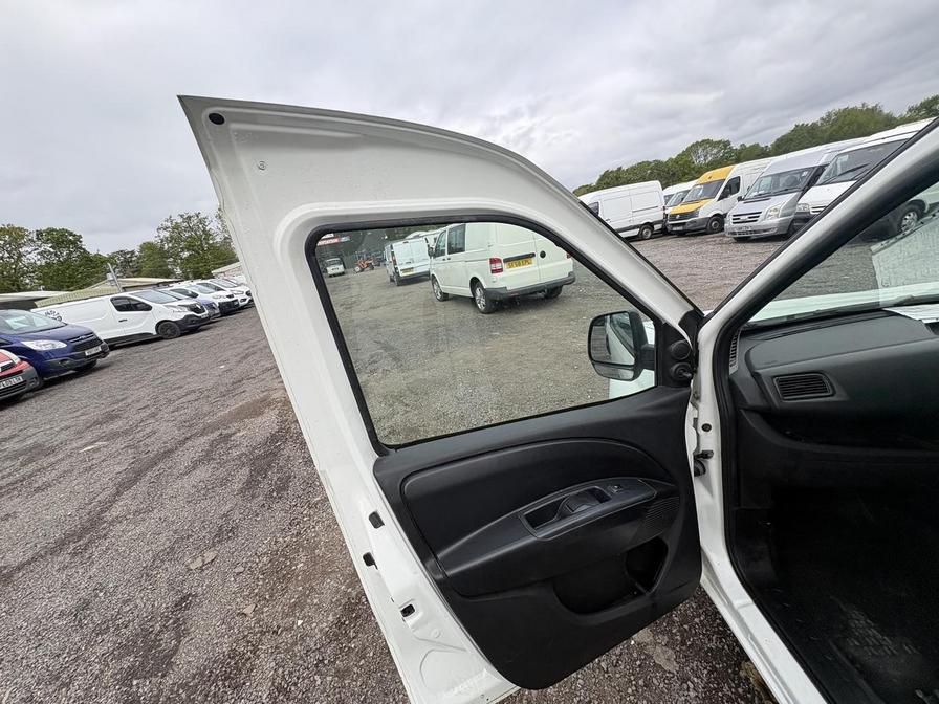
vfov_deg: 85.7
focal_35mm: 14
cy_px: 352
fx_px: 380
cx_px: 470
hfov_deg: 102.1
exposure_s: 1/763
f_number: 2.2
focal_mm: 2.22
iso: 40
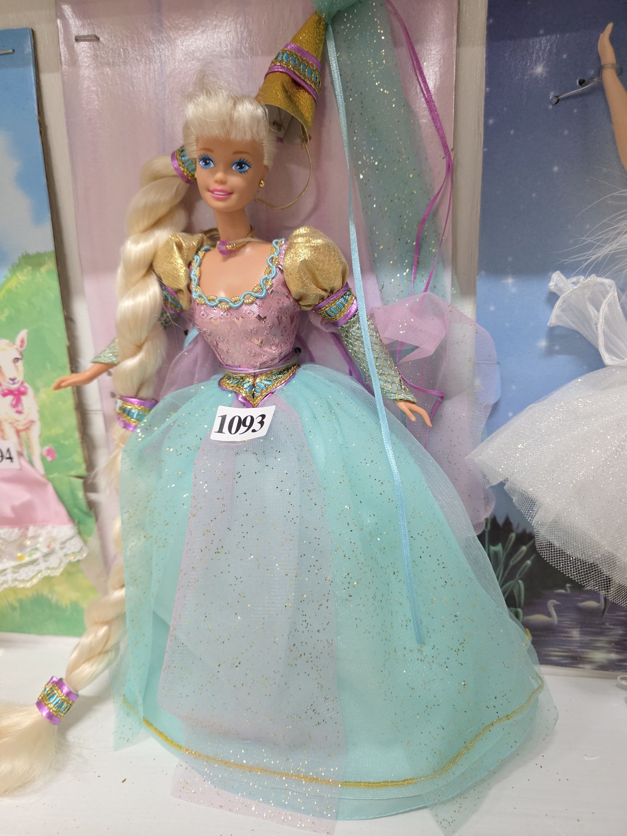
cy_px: 418
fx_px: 555
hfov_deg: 58.9
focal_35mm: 23
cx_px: 314
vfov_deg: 73.9
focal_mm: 6.3
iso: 1250
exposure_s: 1/100
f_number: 1.7
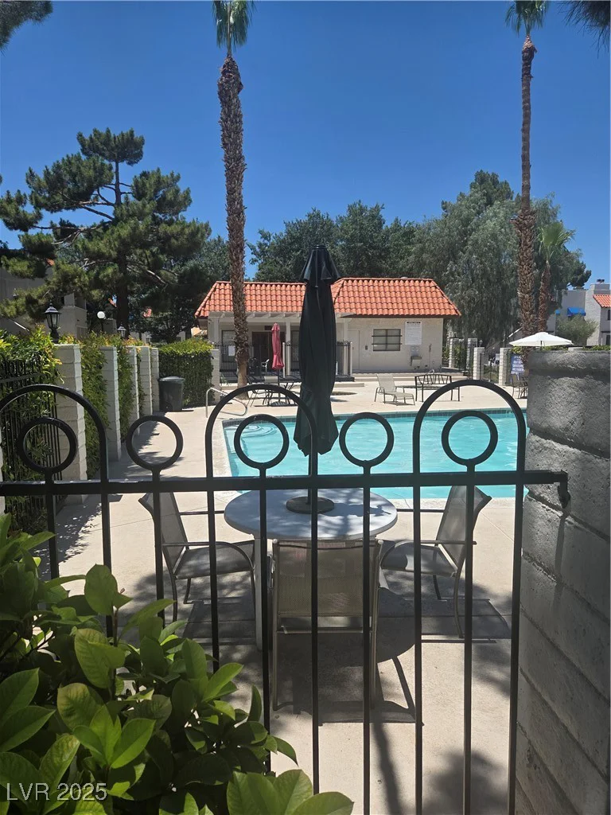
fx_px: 541
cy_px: 408
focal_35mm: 23
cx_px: 306
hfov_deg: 58.9
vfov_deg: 73.9
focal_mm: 5.4
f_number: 1.8
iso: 80
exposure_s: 1/5261
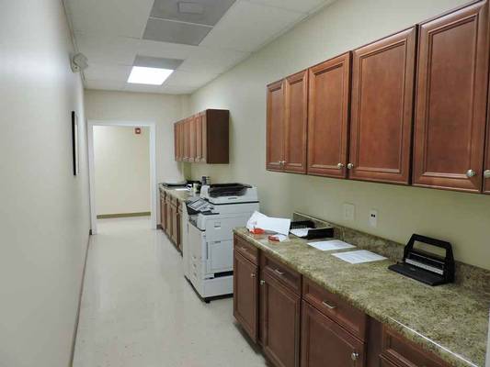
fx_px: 340
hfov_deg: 71.6
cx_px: 245
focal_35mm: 24
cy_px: 184
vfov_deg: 56.8
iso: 200
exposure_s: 1/30
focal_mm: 4.3
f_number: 3
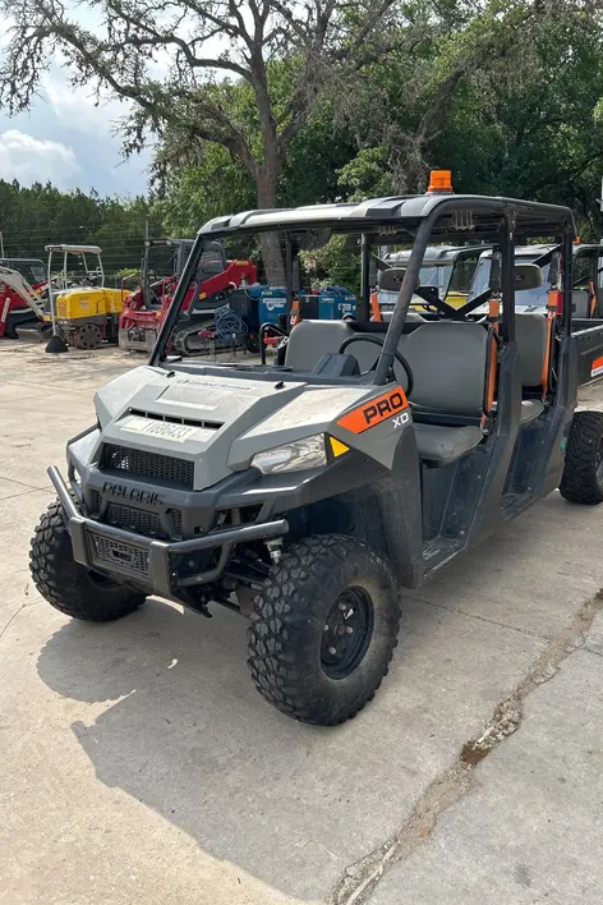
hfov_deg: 46.3
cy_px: 439
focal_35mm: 28
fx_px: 703
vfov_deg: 65.5
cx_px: 346
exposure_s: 1/2045
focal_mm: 5.7
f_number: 1.5
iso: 50
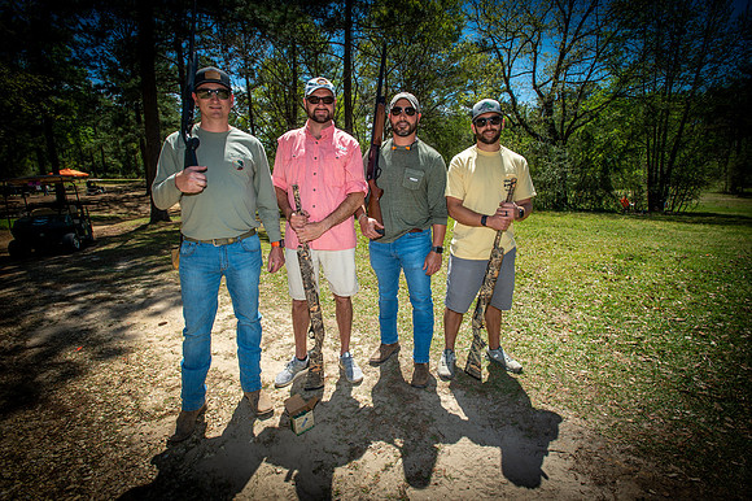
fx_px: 355
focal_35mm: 17
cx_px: 376
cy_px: 250
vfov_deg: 70.4
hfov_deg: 93.3
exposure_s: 1/250
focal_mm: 17
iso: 80
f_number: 6.3
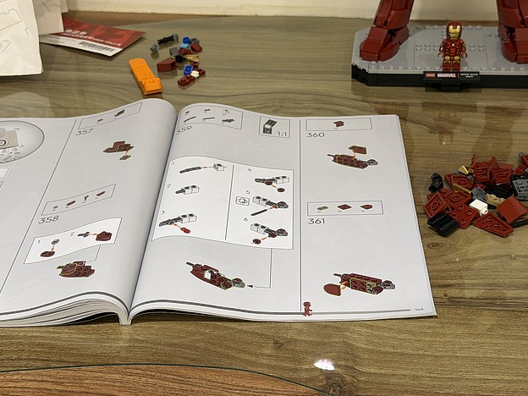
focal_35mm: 60
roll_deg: +2.7
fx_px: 915
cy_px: 192
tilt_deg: -33.6
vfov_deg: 24.4
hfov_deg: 32.2
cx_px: 292
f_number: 1.78
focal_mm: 6.76
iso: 200
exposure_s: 1/60
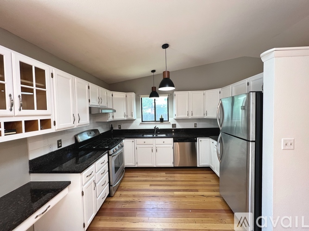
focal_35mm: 13
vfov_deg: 89.9
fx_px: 116
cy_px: 116
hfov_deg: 106.2
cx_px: 154
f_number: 1.8
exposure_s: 1/120
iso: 200
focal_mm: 1.57
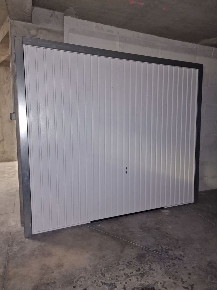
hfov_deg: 58.9
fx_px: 192
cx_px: 108
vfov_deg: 73.9
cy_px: 145
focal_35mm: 23
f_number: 1.8
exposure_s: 1/25
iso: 500
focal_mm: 6.4
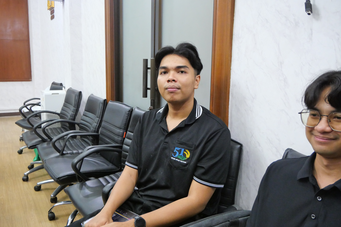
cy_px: 114
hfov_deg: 60.3
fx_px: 294
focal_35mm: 31
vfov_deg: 42.4
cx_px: 170
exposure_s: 1/50
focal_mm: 15
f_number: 4.5
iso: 3200
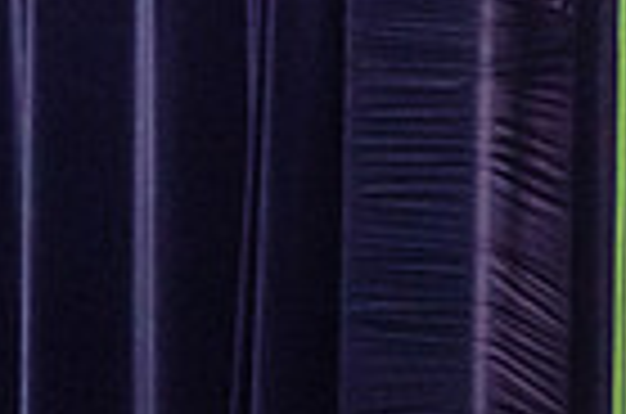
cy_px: 603
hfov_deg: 2.5
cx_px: 829
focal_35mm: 816
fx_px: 14157
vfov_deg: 1.7
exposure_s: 1/30
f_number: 4.8
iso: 2000
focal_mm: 130
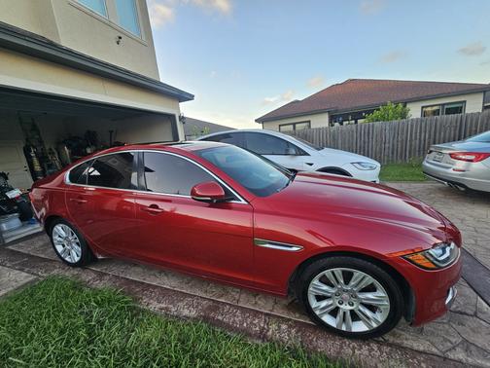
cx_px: 245
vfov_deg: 89.9
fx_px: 184
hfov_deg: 106.2
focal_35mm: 13
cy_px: 184
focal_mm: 2.2
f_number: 2.2
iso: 50
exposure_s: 1/138
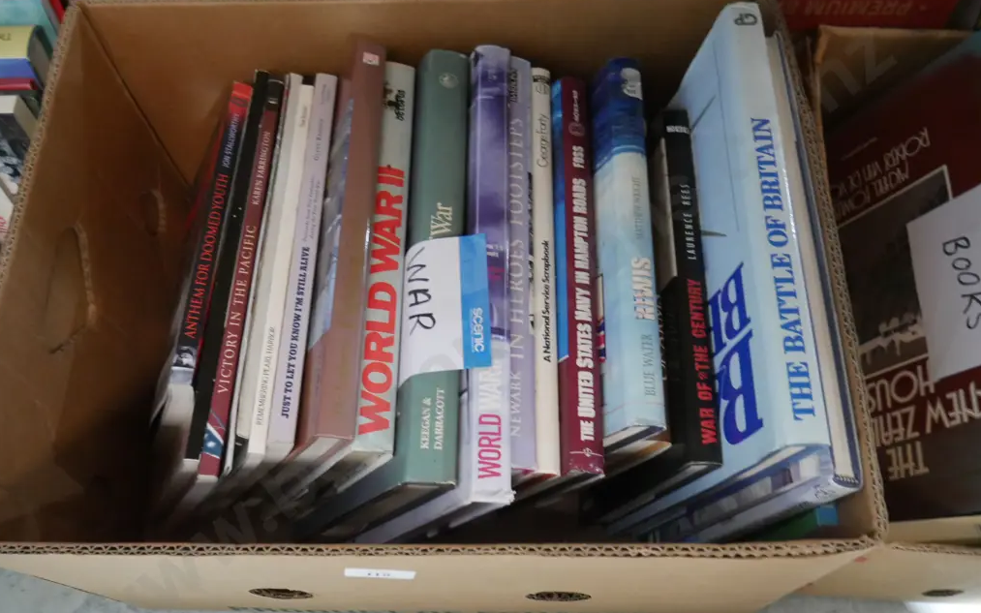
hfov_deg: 62.9
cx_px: 487
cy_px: 342
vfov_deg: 41.8
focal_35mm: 30
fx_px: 802
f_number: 3.5
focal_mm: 14
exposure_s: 1/40
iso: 3200
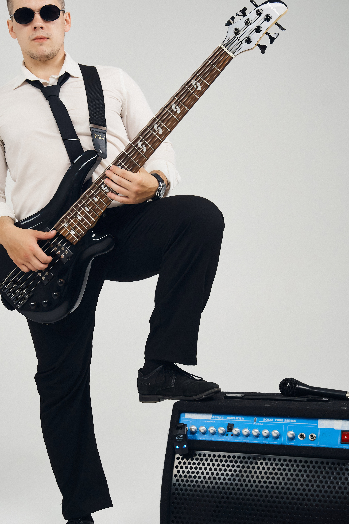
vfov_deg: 29.6
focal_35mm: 68
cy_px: 242
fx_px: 989
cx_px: 113
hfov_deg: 19.9
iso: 800
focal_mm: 49
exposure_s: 1/200
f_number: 4
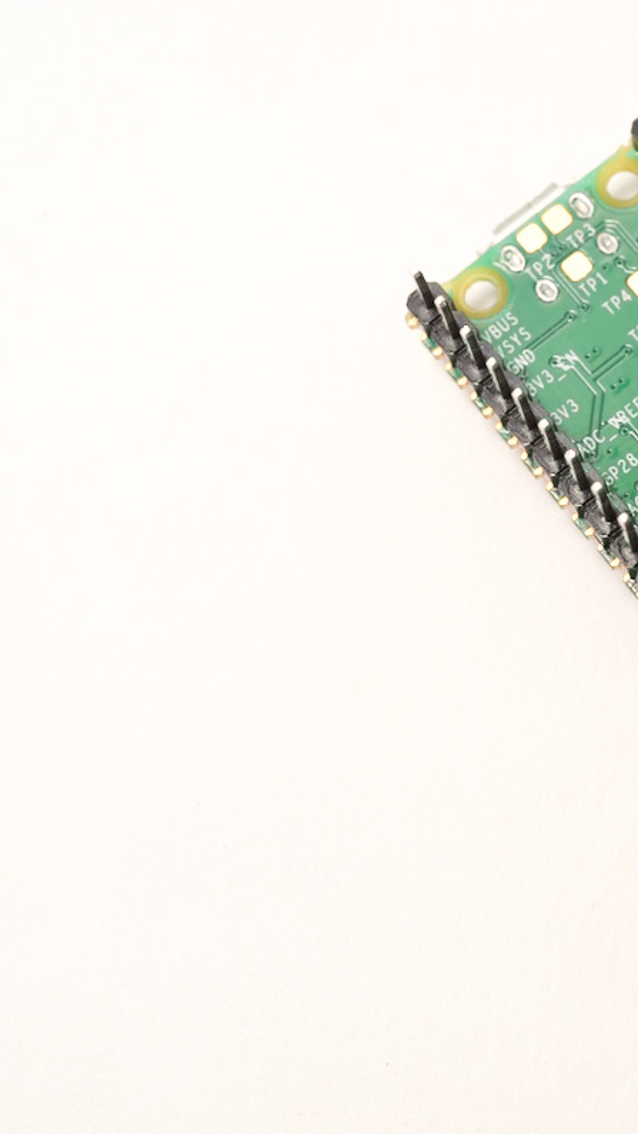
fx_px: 2858
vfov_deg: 22.5
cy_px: 568
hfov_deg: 12.4
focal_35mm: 95
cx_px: 815
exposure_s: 1/125
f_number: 11
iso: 400
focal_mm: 60
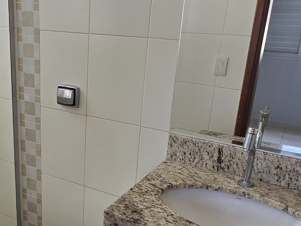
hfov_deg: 49.3
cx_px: 102
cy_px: 155
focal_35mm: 37
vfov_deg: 38.1
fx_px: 322
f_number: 2.2
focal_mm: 2.2
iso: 64
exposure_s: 1/120
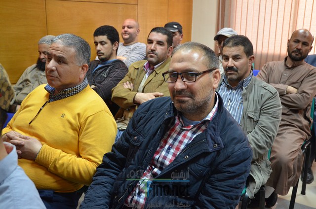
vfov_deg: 30.7
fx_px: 381
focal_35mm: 44
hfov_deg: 45.0
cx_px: 158
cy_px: 104
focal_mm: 29
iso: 800
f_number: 3.8
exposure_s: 1/40
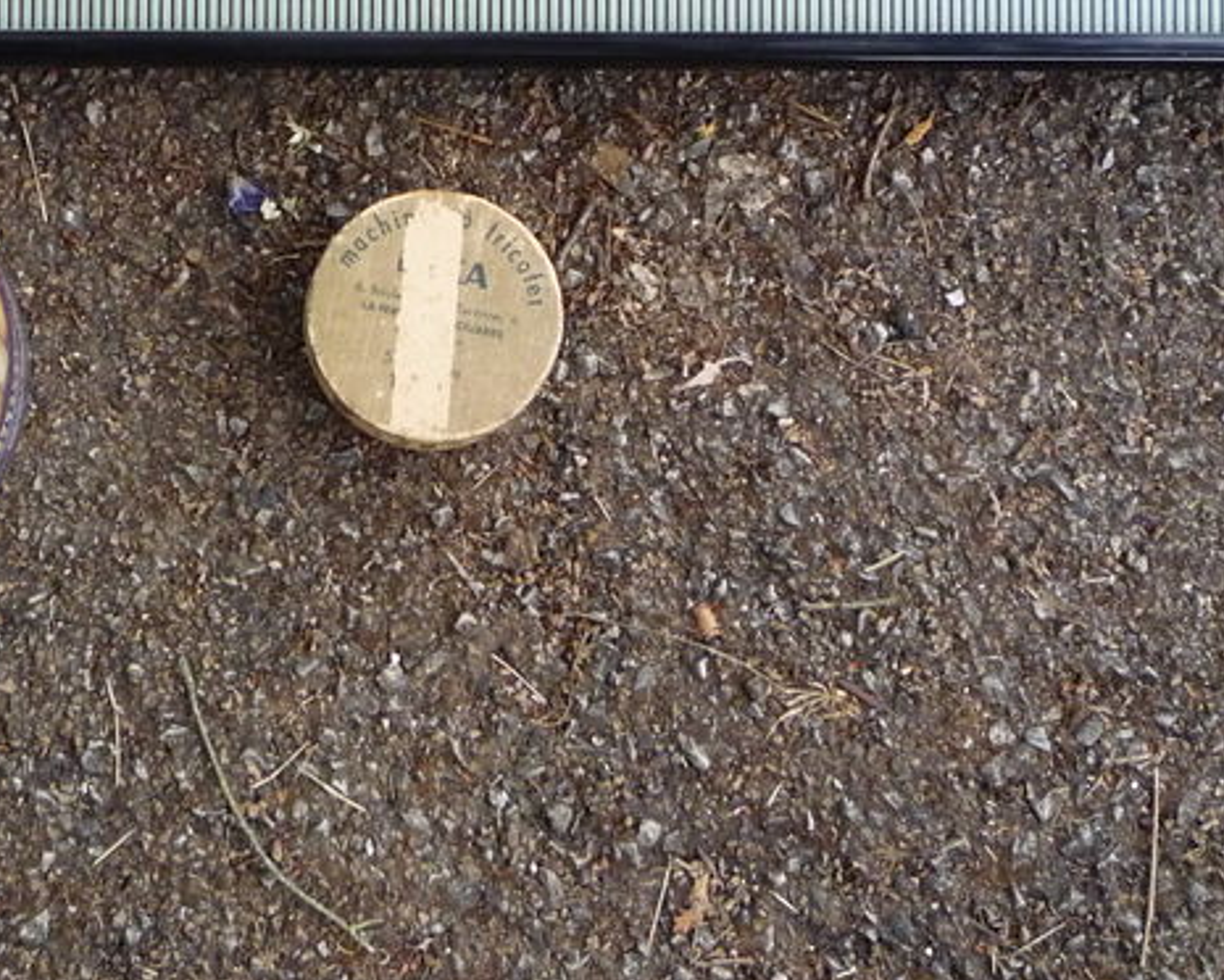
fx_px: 2282
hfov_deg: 29.7
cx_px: 355
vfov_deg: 23.4
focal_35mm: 63
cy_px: 58
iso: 320
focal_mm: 5.2
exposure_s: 1/30
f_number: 3.3
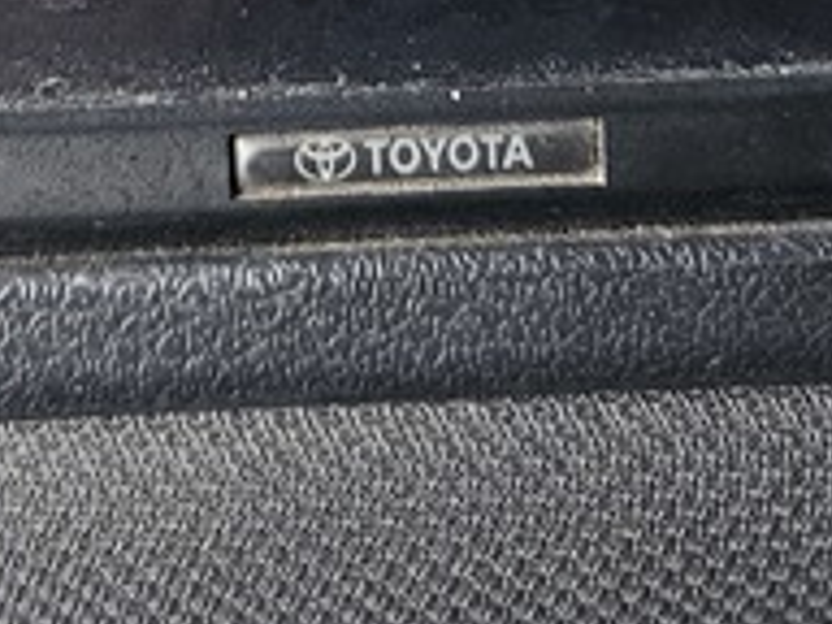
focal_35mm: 96
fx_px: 2307
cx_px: 299
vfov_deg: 13.9
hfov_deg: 20.4
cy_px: -455
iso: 400
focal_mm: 5.4
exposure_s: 1/142
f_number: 1.8
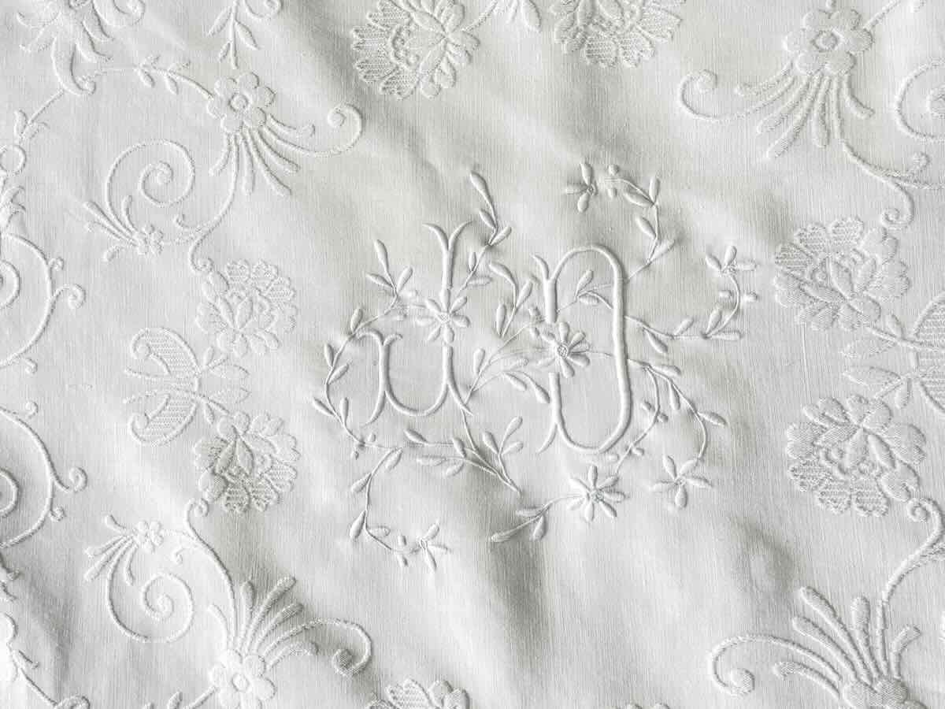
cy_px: 354
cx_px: 472
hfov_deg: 67.3
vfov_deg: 53.1
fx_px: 710
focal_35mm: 26
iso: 32
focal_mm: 4.2
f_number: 1.6
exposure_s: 1/121
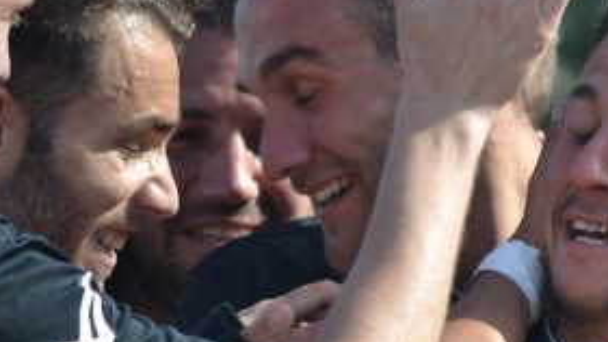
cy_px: 310
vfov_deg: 1.8
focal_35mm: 665
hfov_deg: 3.2
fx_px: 10720
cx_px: 554
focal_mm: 180
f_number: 5.6
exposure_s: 1/800
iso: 400
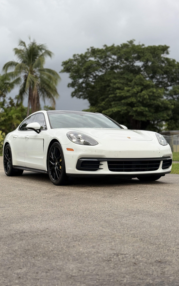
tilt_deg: -0.1
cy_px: 143
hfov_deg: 25.3
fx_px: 398
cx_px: 86
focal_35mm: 51
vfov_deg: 39.6
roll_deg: +0.1
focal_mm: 6.76
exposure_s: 1/962
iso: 64
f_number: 1.78
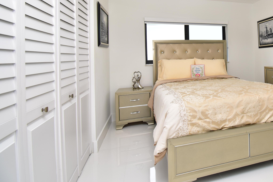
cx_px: 200
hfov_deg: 73.8
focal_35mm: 22
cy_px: 57
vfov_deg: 55.7
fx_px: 167
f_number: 5.6
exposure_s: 1/100
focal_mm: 10
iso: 500
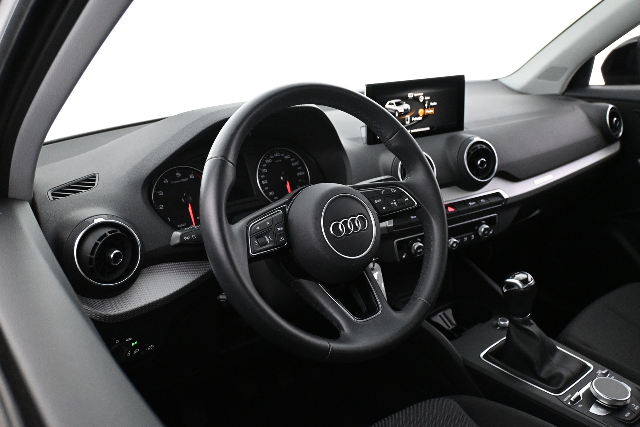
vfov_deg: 42.6
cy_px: 214
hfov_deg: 60.7
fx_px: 547
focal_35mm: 31
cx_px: 320
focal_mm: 20.5
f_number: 3.8
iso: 4000
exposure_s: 1/50
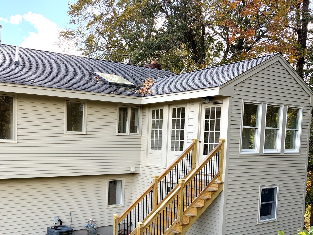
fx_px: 344
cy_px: 168
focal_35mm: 38
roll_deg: -0.8
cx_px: 100
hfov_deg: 48.0
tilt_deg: -4.4
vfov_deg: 37.0
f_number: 1.6
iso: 64
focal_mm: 5.96
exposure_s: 1/417
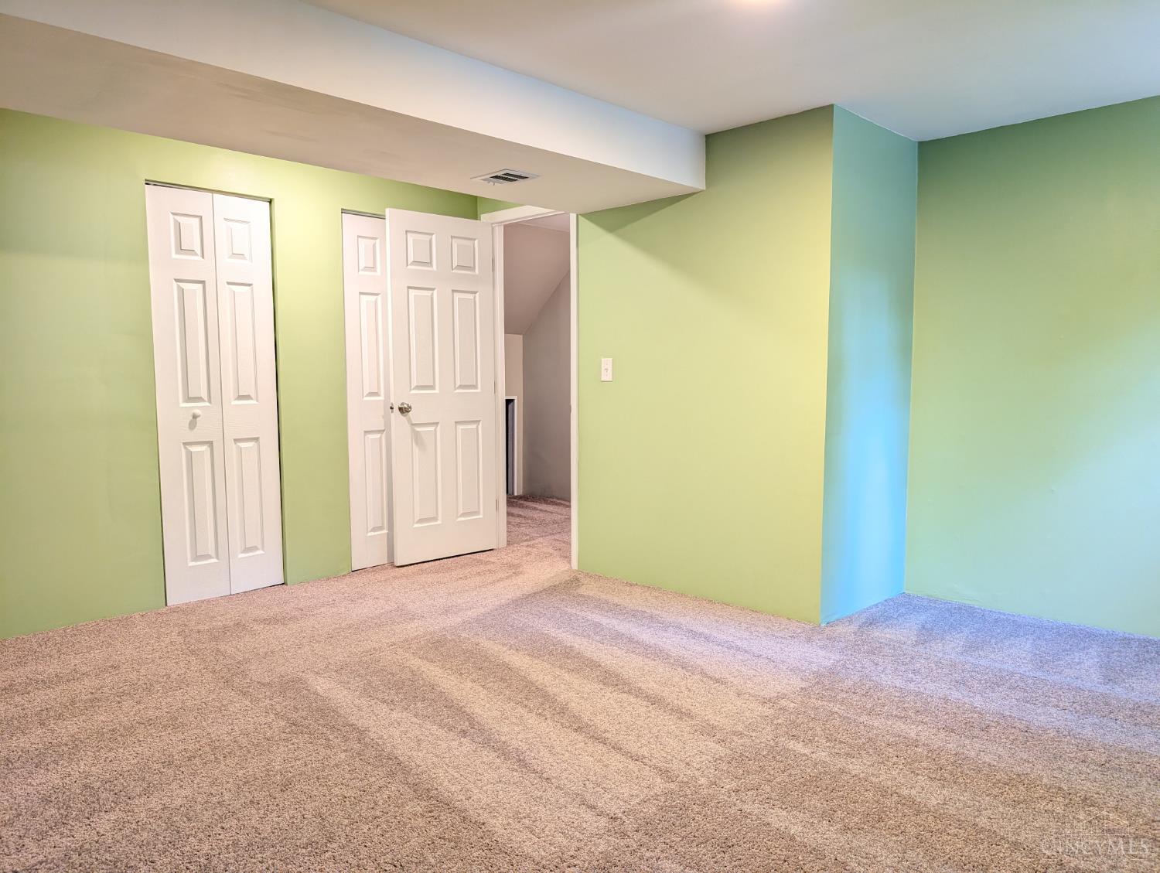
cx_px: 580
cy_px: 436
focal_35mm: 24
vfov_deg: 56.9
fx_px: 805
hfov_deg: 71.5
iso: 270
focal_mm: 6.9
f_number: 1.68
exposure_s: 1/60
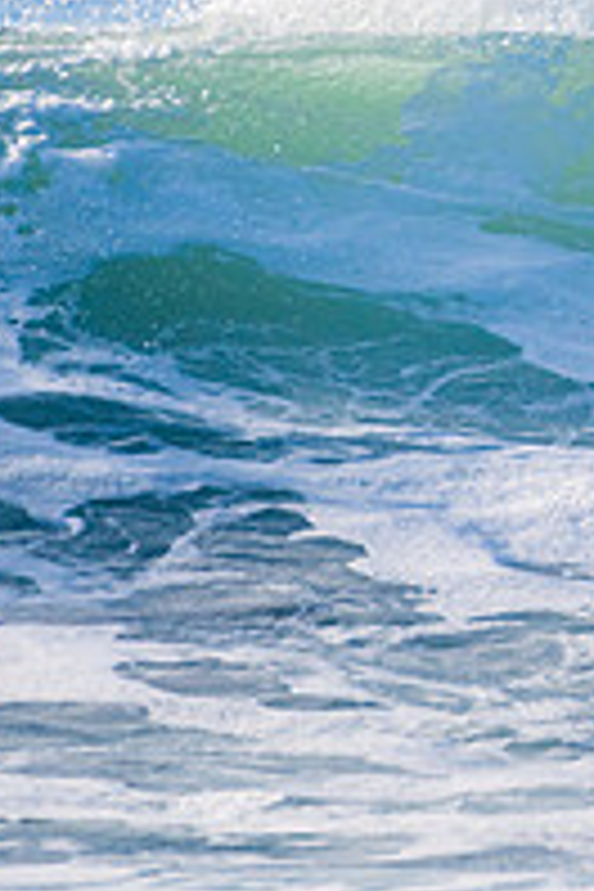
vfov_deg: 1.4
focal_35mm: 1462
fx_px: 36182
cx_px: 1238
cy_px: 65
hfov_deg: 0.9
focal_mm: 500
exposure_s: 1/2000
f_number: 5.6
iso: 250
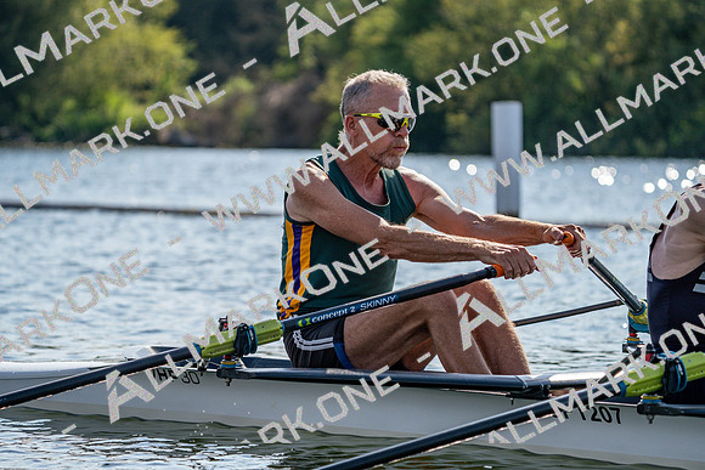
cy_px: 235
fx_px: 3917
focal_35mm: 200
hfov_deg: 10.3
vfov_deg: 6.9
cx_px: 352
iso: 200
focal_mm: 200
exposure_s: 1/1600
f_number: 5.6
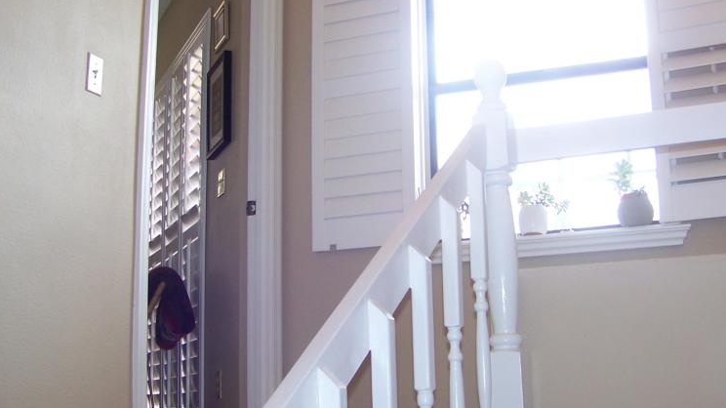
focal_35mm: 54
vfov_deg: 22.2
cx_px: 402
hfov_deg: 38.5
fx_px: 1039
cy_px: 176
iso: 64
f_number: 2.8
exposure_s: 1/30
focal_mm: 5.85
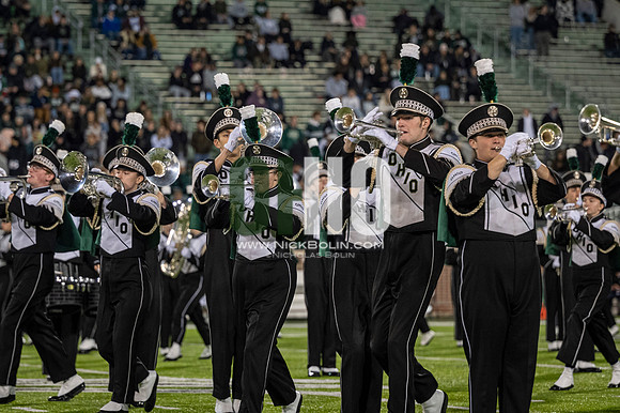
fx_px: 2960
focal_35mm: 172
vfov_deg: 8.0
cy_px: 206
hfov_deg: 12.0
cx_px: 310
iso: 800
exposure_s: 1/500
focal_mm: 115
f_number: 2.8
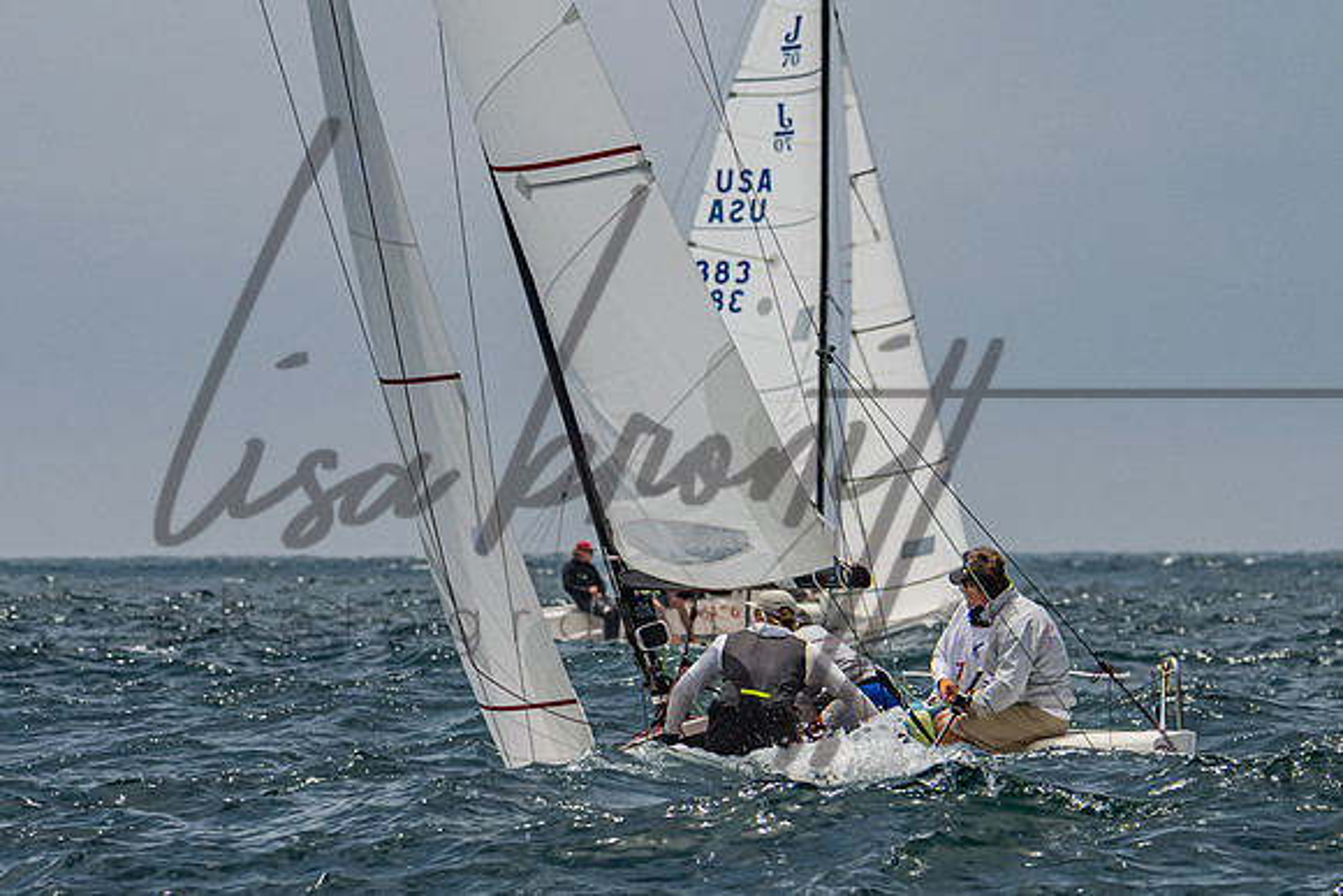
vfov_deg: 3.3
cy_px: 271
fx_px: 15734
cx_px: 905
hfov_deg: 4.9
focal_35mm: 422
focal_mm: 195
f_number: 6.3
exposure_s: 1/4000
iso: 400
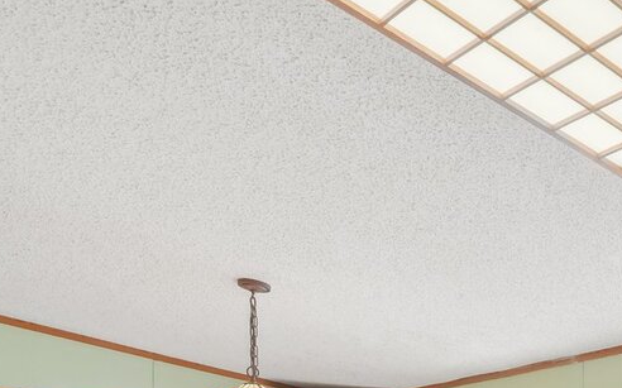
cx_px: 702
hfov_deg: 35.7
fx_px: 796
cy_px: 538
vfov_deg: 23.4
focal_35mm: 47
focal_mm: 14
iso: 640
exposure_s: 1/40
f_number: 9
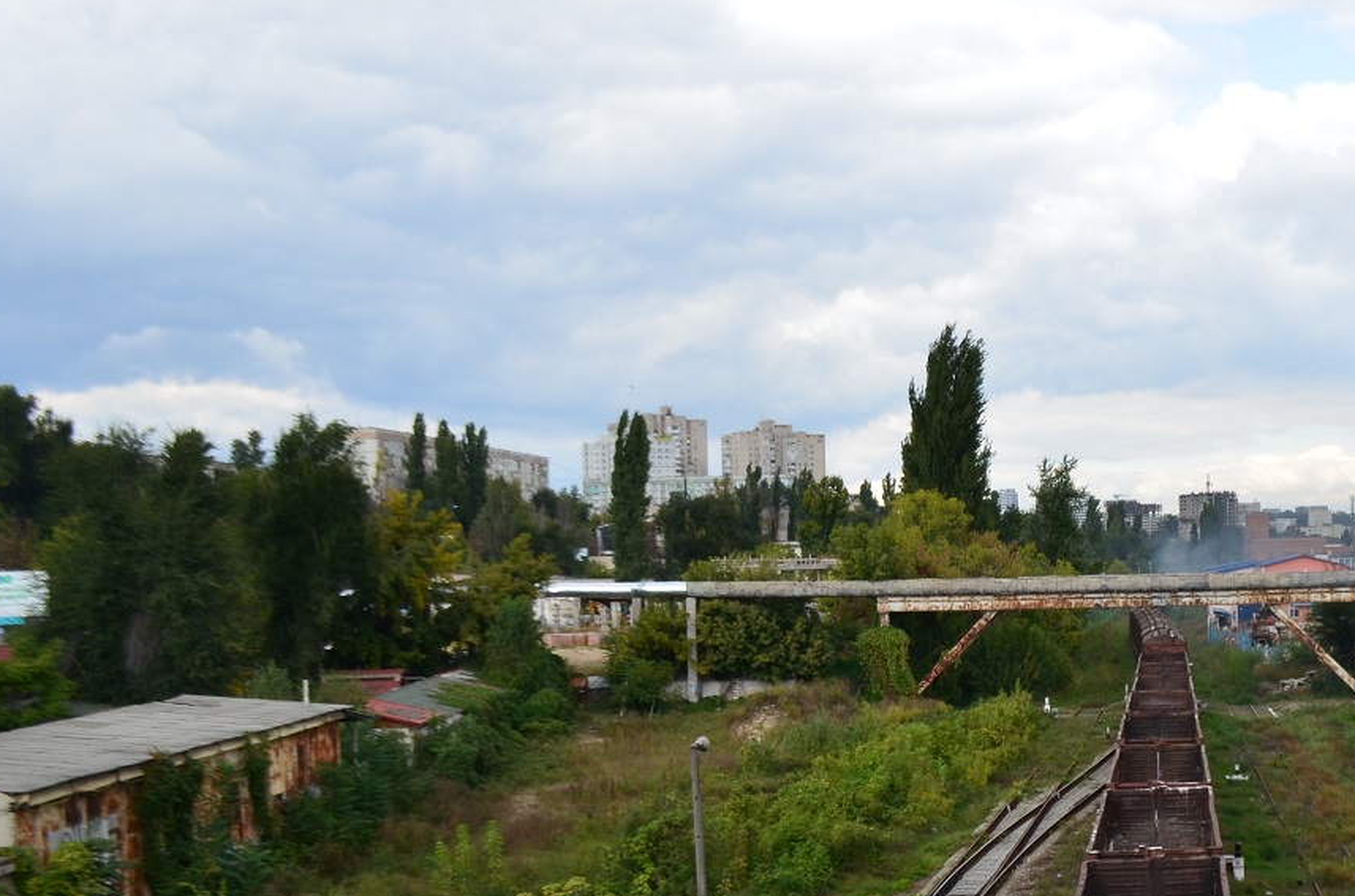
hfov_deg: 33.8
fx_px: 2103
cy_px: 604
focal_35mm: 56
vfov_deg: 23.9
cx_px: 1222
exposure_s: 1/100
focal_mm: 20
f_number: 11
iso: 200
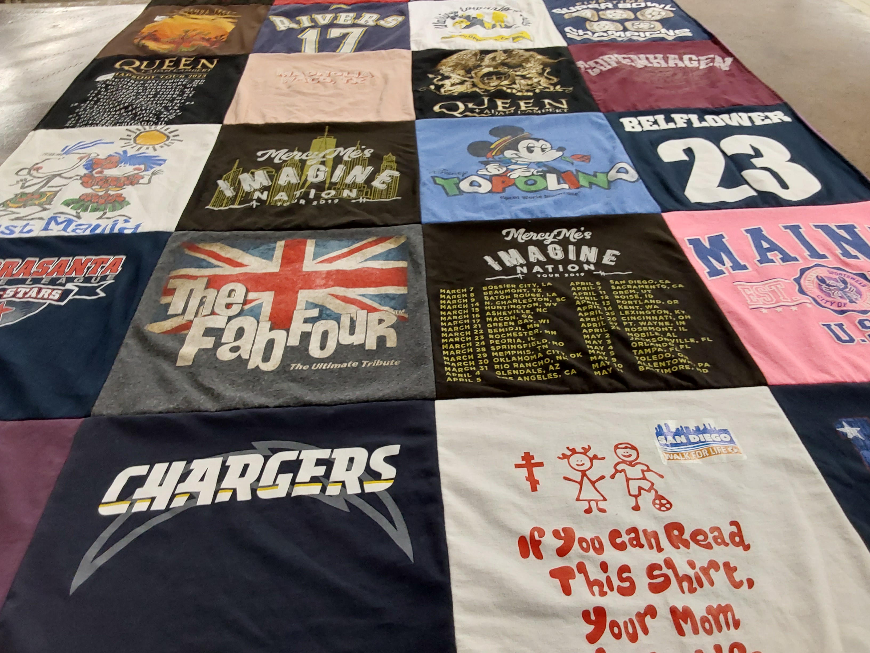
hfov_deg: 63.4
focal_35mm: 28
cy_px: 326
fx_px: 704
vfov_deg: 49.7
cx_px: 435
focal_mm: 2.91
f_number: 1.9
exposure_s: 1/60
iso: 125
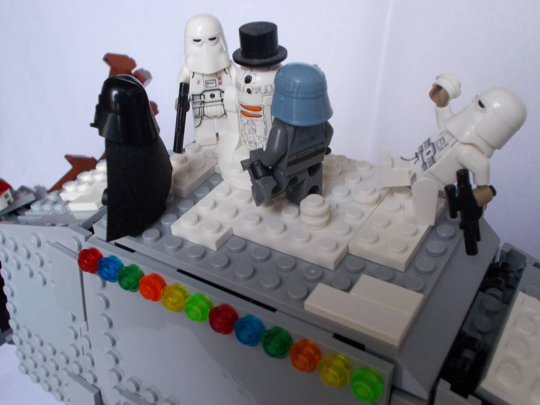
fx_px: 608
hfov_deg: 47.9
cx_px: 270
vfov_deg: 36.8
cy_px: 202
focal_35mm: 39
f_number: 3.9
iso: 160
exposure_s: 1/30
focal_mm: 6.9
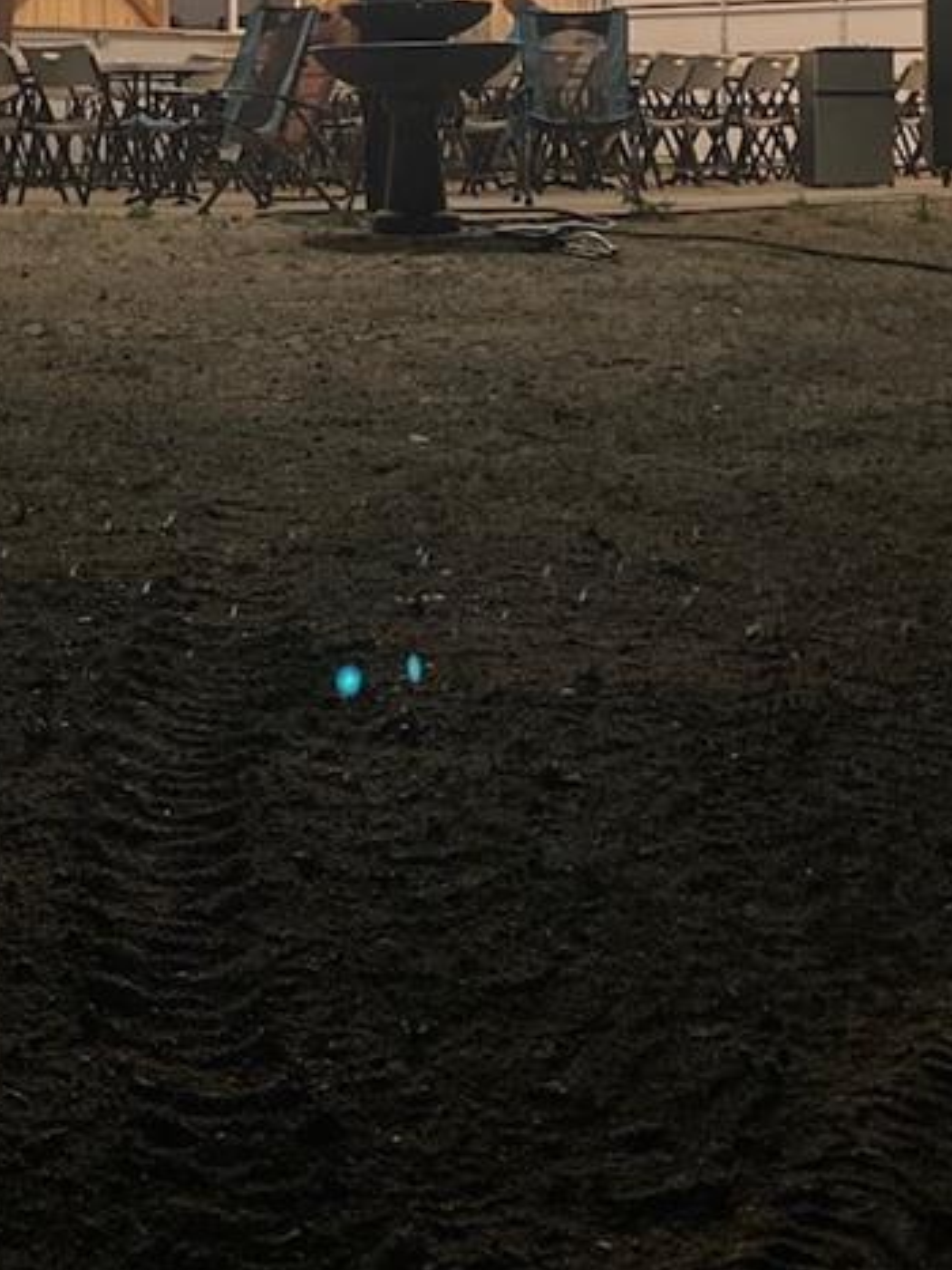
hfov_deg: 20.4
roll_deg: -0.2
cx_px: 356
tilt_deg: +1.1
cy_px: 122
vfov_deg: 26.1
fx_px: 2641
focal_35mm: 72
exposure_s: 1/20
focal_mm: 3.99
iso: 640
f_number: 1.8
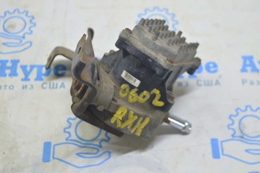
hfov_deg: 29.3
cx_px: 130
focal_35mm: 69
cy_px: 86
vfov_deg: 19.7
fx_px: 498
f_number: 5.6
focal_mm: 46
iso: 400
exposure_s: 1/20
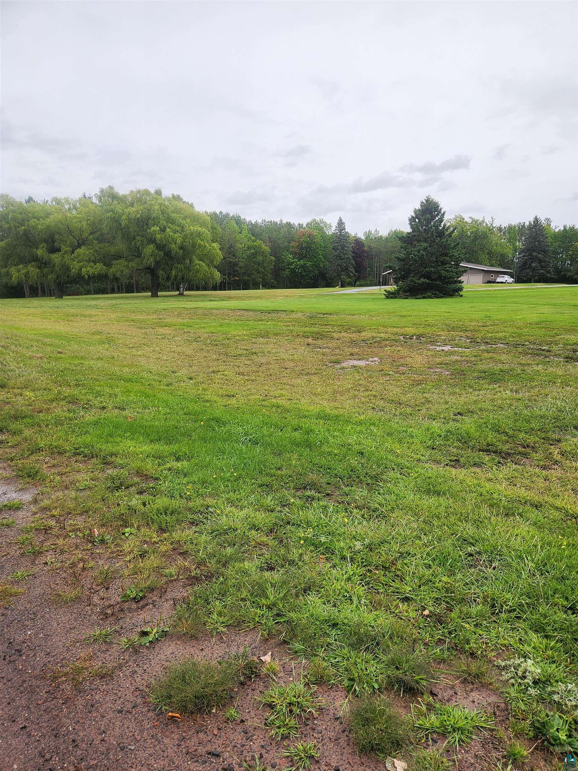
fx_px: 512
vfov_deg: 73.9
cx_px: 289
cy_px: 386
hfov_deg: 58.9
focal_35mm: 23
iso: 20
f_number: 1.8
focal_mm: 5.4
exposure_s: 1/944
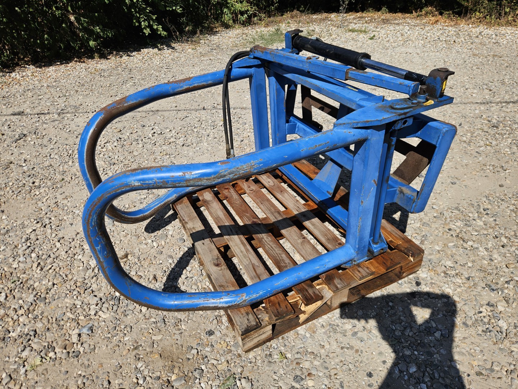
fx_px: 344
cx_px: 259
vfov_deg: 58.9
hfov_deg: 73.9
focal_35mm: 23
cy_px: 194
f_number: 1.8
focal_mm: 5.4
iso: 25
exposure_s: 1/2767
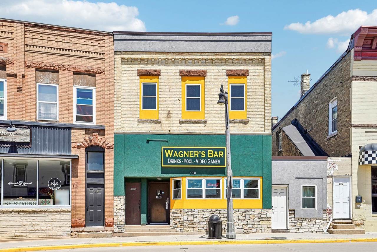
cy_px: 126
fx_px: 346
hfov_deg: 57.2
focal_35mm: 33
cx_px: 188
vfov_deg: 40.0
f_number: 8
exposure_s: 1/250
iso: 100
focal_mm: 33
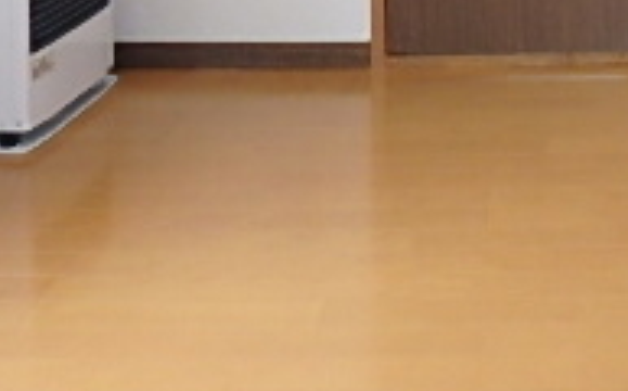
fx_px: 1265
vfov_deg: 15.4
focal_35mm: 74
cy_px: -290
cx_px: 612
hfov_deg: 26.6
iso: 400
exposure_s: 1/30
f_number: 3.5
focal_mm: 3.7
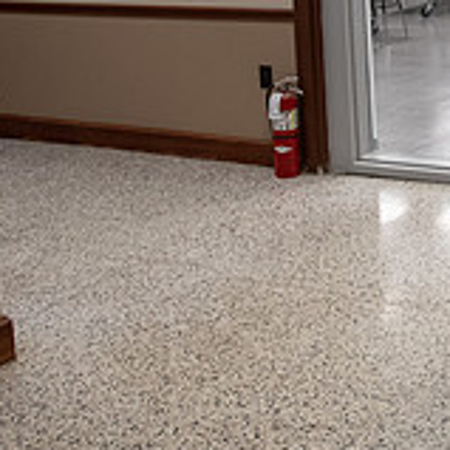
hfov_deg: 26.0
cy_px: -27
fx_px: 868
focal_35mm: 59
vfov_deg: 27.0
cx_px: 538
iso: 1250
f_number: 5.6
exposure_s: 1/100
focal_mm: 19
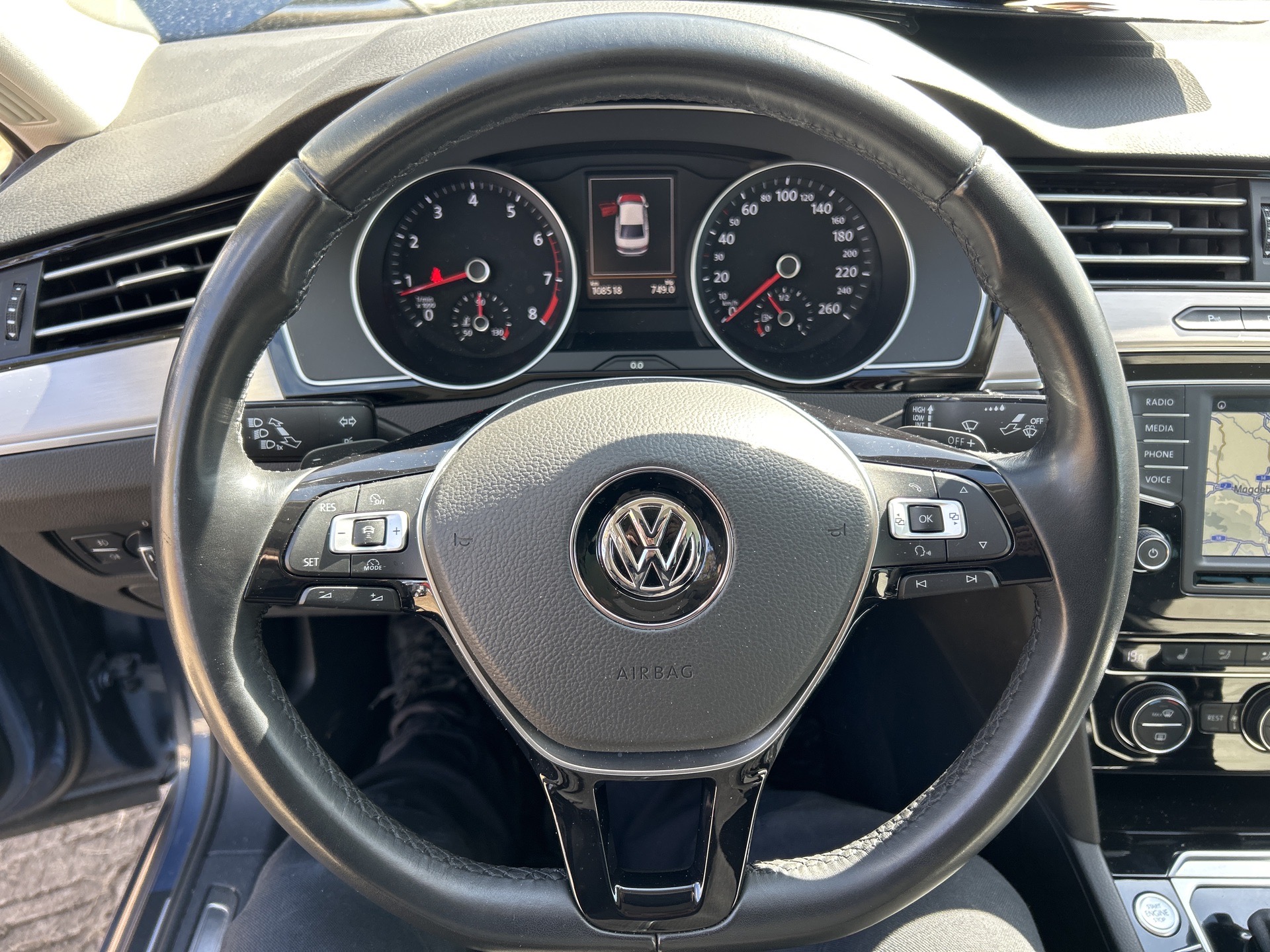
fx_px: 954
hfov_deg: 67.3
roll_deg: -0.6
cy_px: 476
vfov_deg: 53.1
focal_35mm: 26
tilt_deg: -33.1
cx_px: 635
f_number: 1.5
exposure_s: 1/171
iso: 64
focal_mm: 5.7
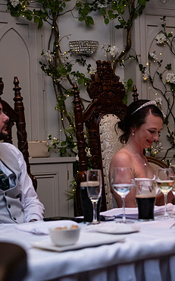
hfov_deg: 14.8
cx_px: 133
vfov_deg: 23.6
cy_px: 142
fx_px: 672
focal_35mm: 88
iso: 1000
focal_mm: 55
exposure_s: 1/160
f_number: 3.5
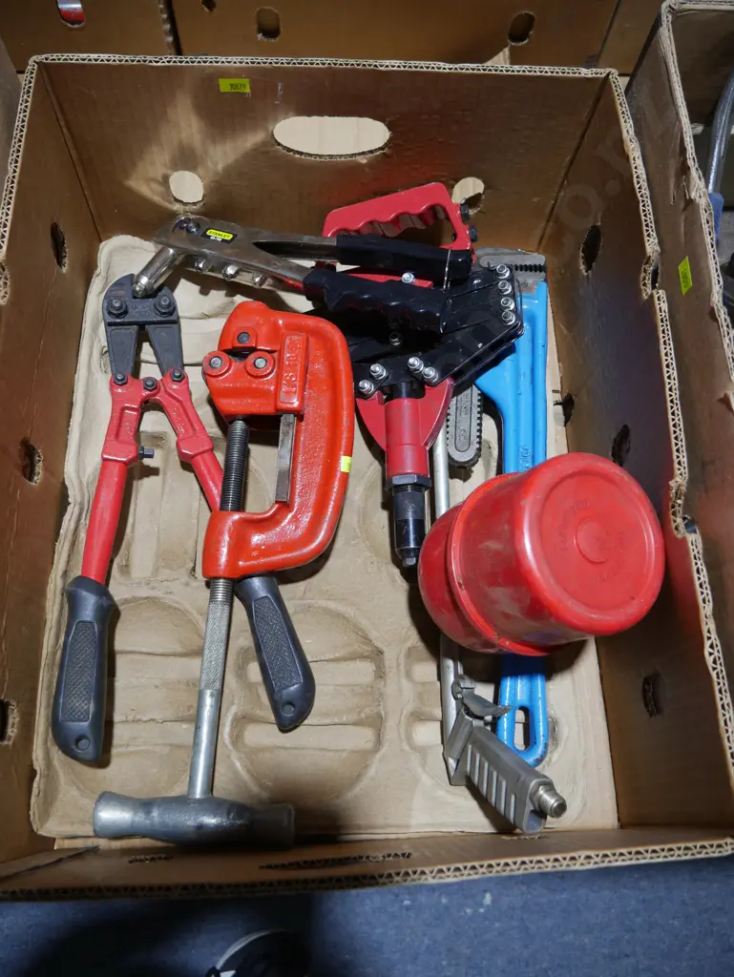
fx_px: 791
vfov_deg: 63.4
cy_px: 488
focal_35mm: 28
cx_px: 367
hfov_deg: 49.8
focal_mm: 14
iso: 250
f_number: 3.5
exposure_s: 1/60
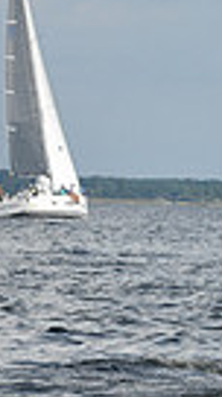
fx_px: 4943
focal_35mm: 470
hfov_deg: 2.5
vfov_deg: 4.6
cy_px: 31
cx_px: 838
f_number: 8
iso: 250
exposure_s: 1/1250
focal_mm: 105
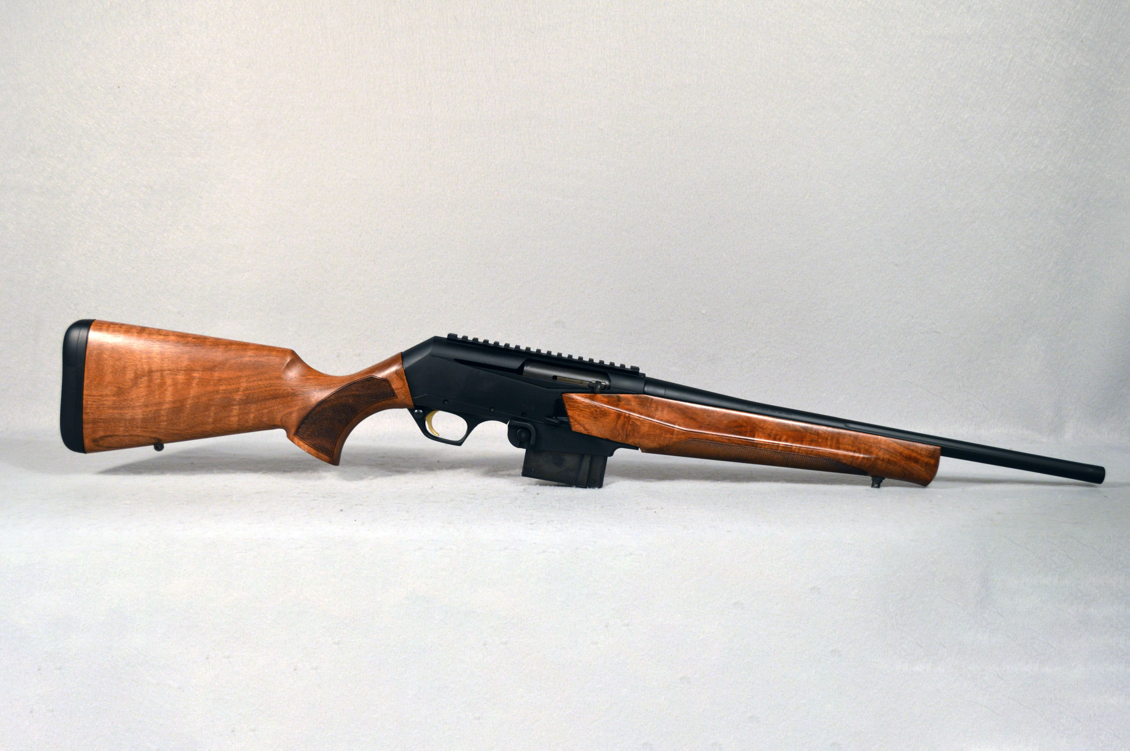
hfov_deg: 46.4
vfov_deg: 31.8
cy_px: 376
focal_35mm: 42
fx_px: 1317
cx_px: 565
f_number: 4.5
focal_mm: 28
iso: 400
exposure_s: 1/80
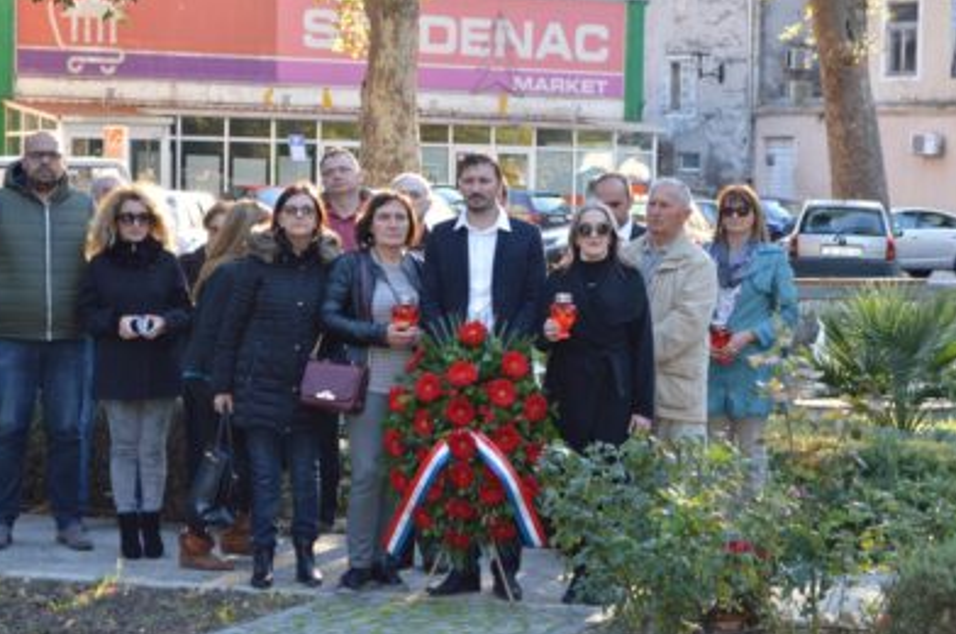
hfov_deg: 19.9
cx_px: 477
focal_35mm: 103
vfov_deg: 13.3
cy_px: 307
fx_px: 2721
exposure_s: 1/100
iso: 400
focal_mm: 55
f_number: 5.6
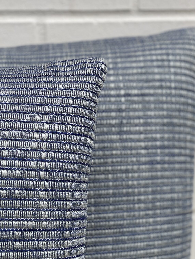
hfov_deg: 16.8
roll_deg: +0.4
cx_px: 90
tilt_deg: -17.6
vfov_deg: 22.2
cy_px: 115
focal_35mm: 88
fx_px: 661
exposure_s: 1/424
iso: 20
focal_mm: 6
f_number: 2
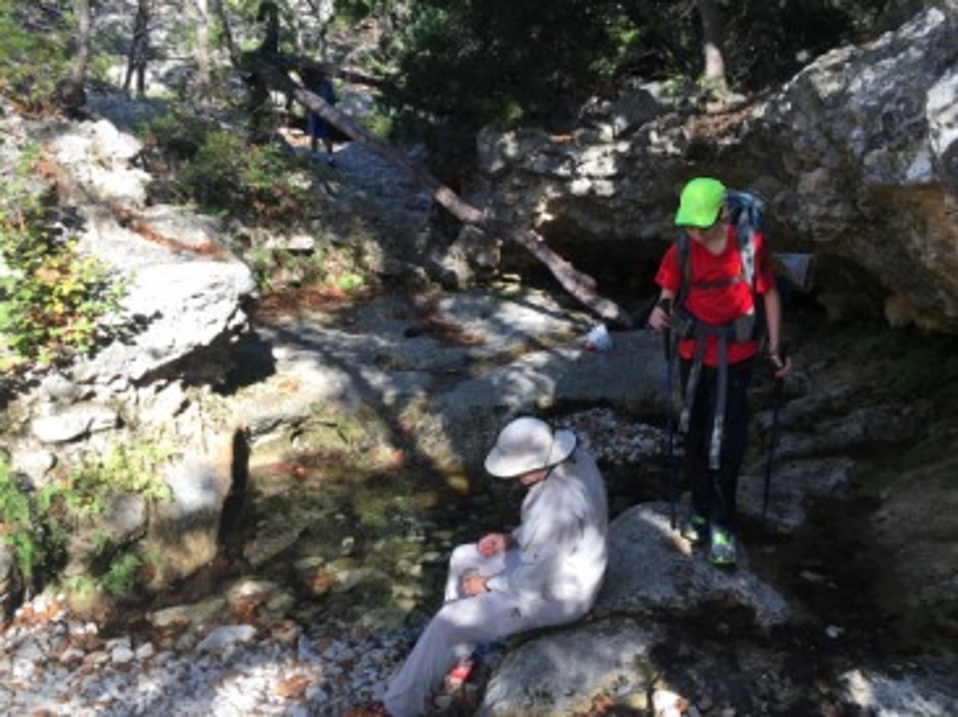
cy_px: 358
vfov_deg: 48.2
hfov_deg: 61.7
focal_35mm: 29
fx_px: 802
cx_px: 479
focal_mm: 4.15
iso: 25
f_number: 2.2
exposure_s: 1/186
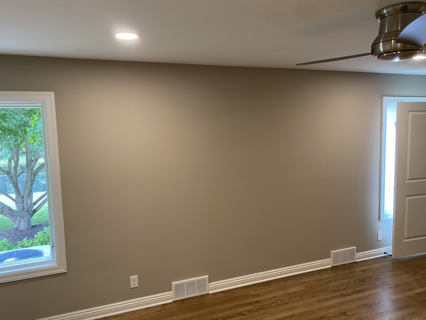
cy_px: 160
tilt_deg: -4.9
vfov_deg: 53.1
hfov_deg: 67.3
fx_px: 320
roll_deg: +0.7
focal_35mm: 26
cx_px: 213
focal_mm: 4.25
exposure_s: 1/60
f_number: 1.8
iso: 125
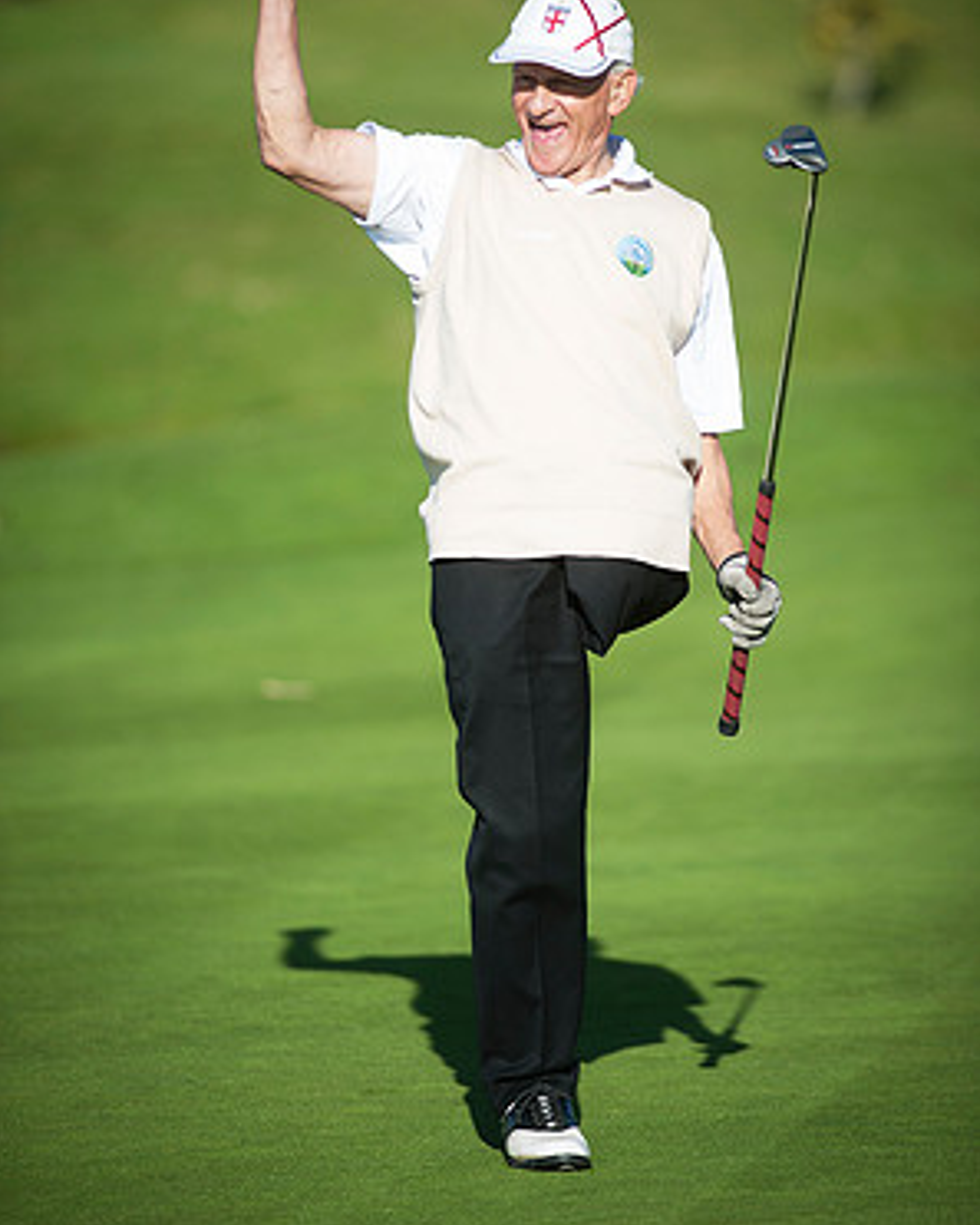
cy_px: 548
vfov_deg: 5.7
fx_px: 12358
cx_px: 490
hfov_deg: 4.5
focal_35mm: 341
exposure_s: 1/4000
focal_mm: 300
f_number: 4
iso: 400
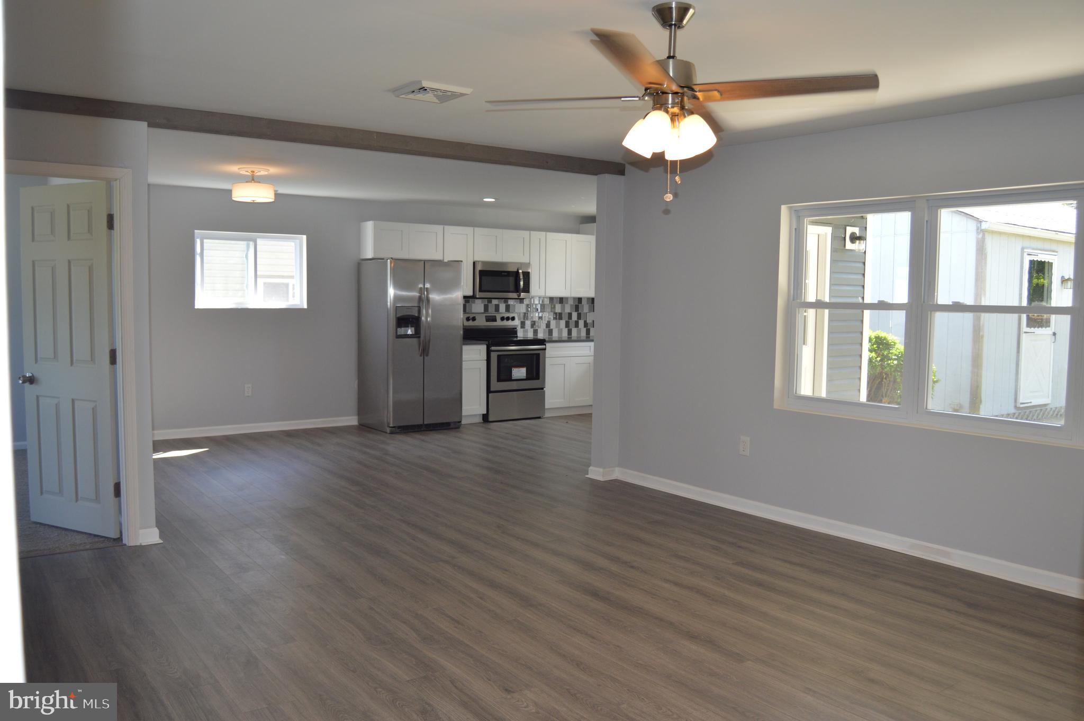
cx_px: 542
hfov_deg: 67.4
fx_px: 812
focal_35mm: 27
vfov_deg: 47.8
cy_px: 360
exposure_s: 1/125
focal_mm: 18
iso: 360
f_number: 4
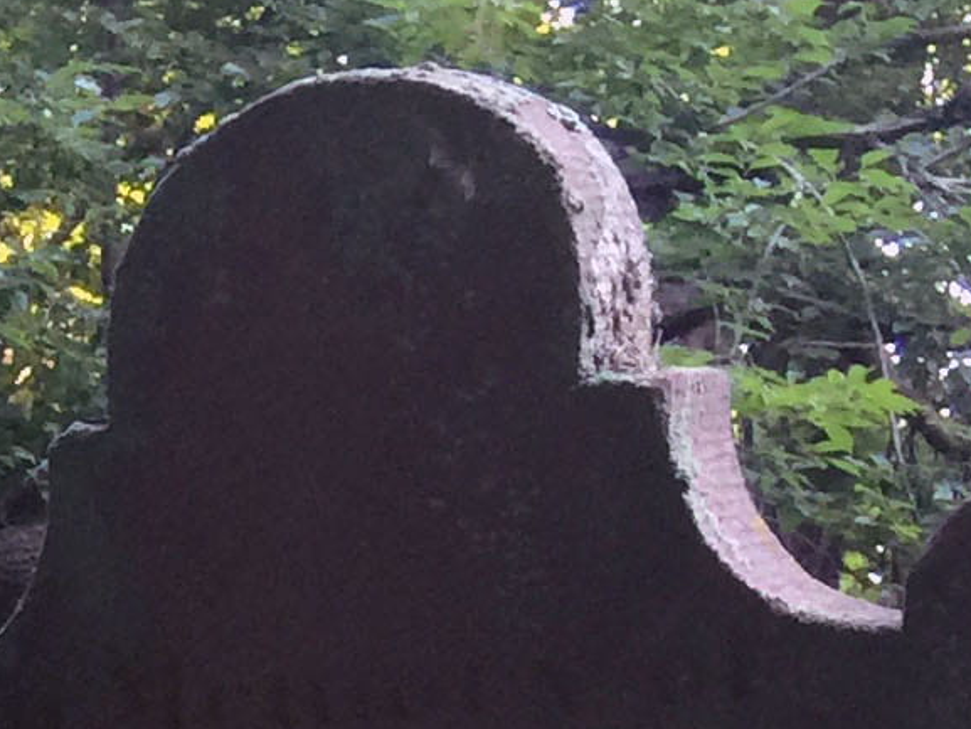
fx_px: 4601
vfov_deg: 8.3
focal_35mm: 164
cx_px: -1353
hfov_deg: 10.4
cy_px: 1758
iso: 32
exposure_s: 1/15
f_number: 2.2
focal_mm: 4.15
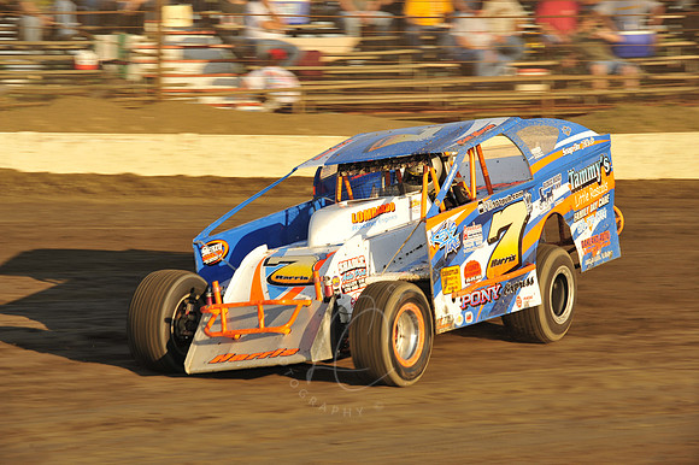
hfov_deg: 13.3
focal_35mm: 155
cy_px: 232
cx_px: 350
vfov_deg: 8.8
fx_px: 3008
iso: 400
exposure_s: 1/320
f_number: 11
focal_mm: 155
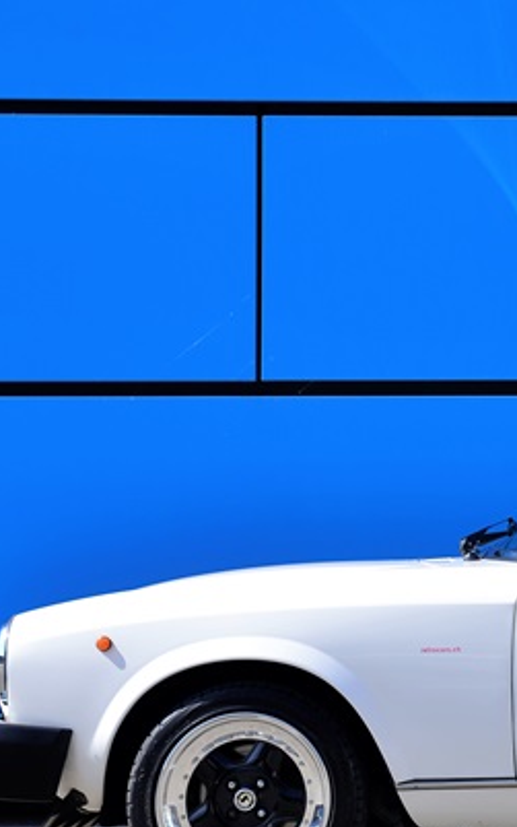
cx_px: 750
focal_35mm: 190
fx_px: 4279
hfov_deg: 6.8
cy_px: 375
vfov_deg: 11.0
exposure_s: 1/320
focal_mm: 78
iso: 160
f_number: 7.1
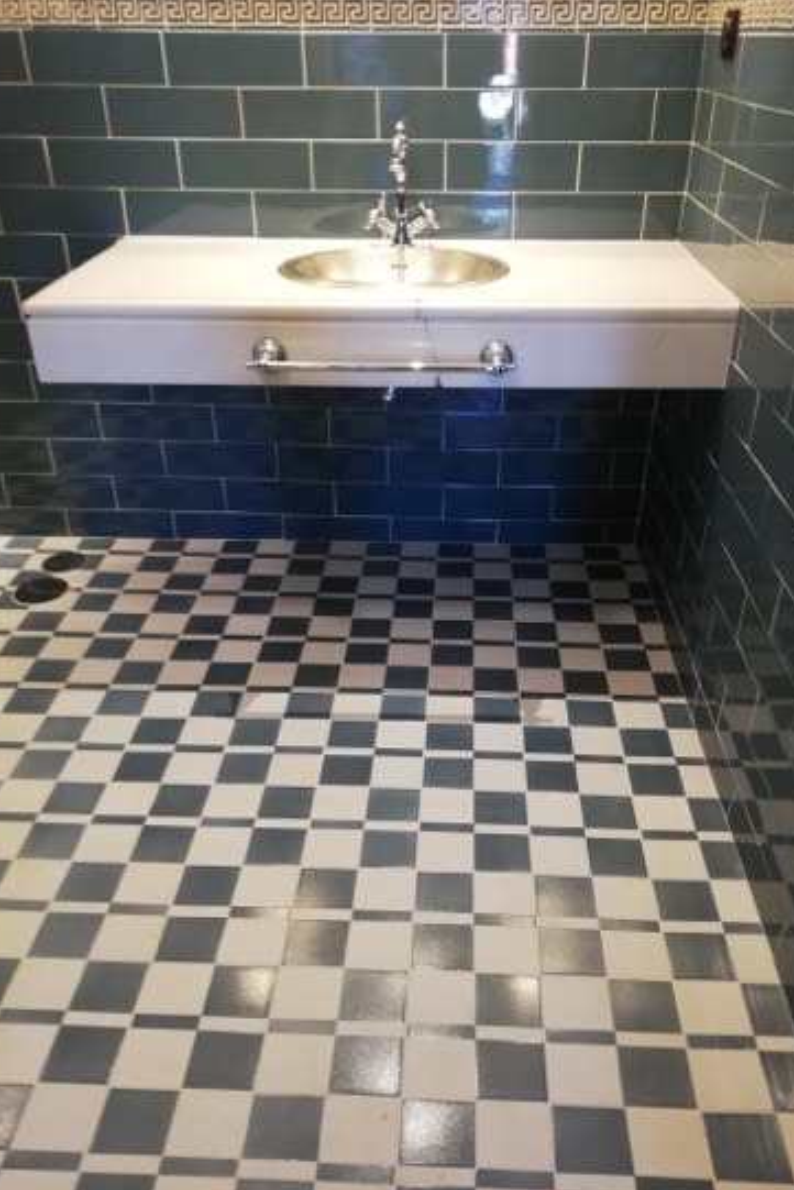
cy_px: 614
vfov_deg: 65.4
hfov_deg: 46.4
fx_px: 926
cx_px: 427
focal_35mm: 28
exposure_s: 1/33.3
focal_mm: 3.81
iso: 320
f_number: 2.2
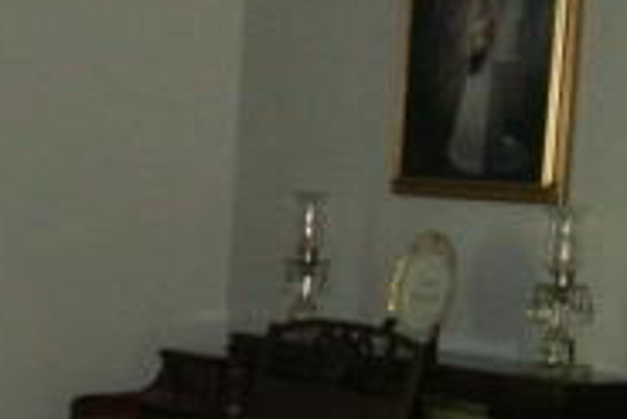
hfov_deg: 11.0
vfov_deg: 7.8
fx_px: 2928
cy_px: 855
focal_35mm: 168
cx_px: -687
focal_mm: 10
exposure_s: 1/60
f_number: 3.5
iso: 400
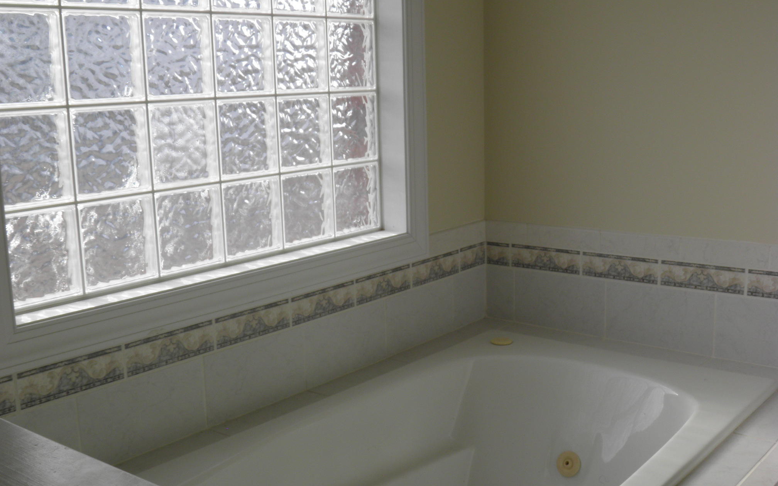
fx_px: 891
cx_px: 389
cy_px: 249
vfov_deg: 30.5
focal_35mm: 42
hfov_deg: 47.2
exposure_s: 1/100
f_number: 5.7
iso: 50
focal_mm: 7.1
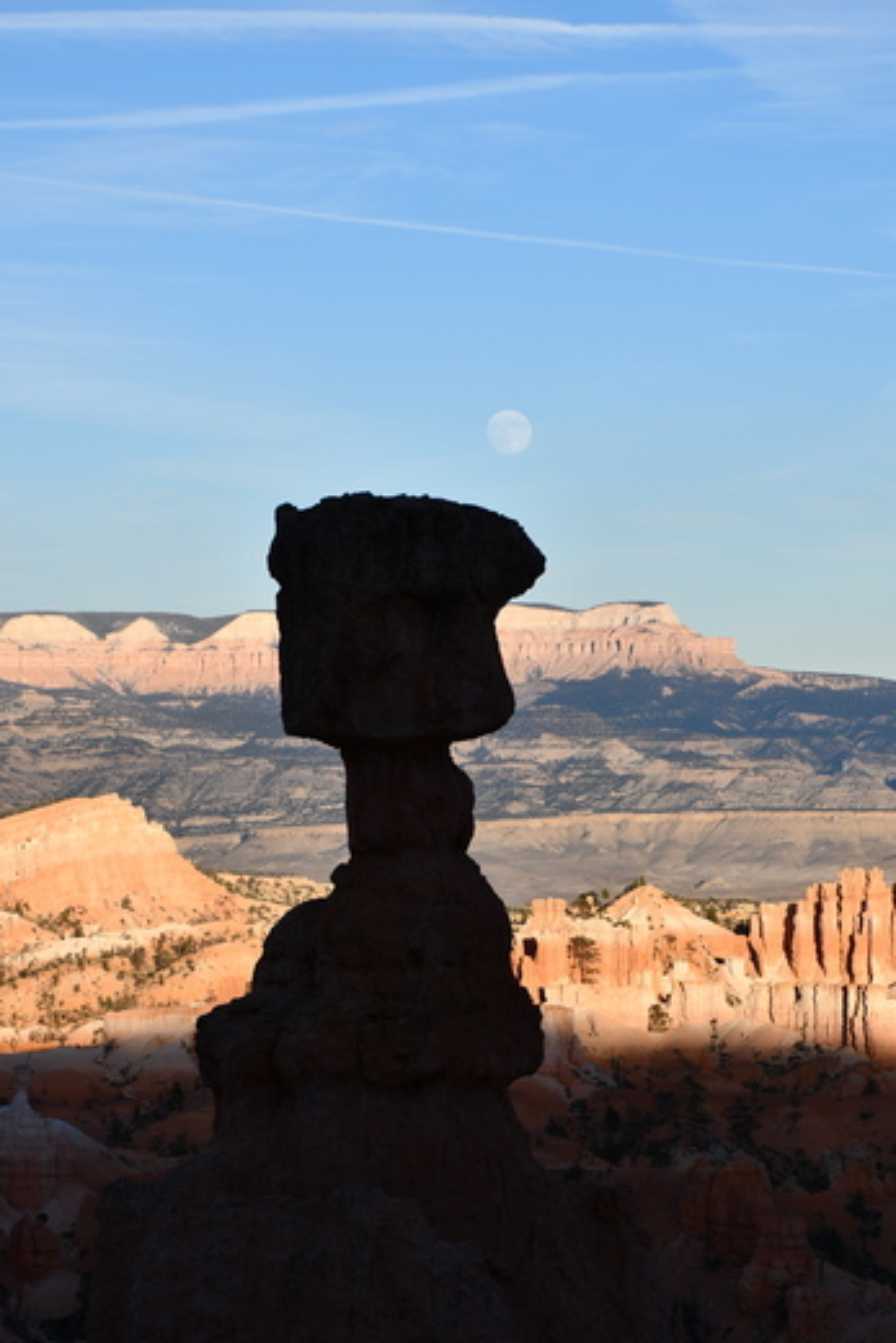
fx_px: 4626
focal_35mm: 124
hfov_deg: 11.1
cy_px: 672
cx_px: 448
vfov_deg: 16.5
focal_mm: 62
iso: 100
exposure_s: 1/320
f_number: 8
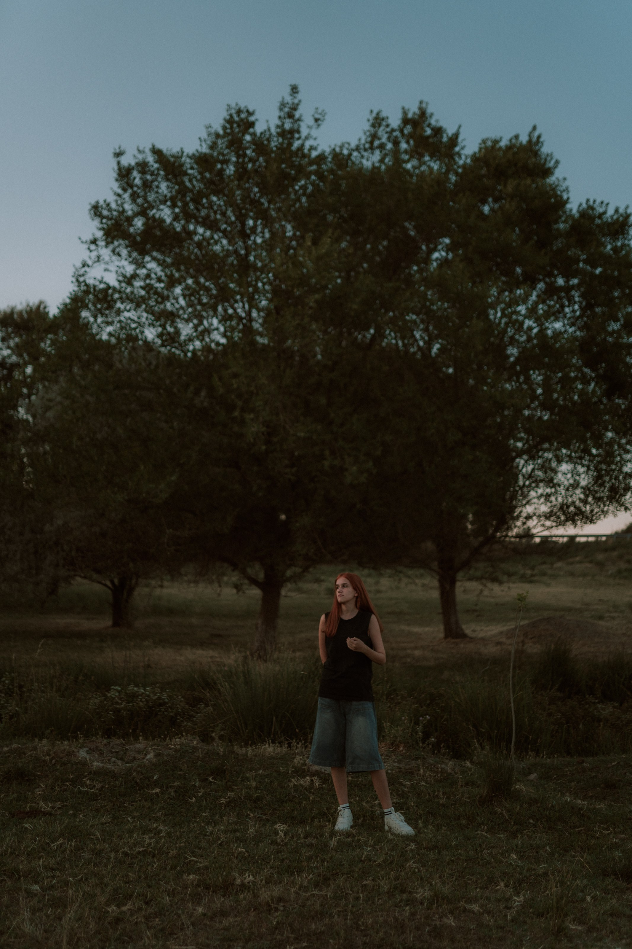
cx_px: 316
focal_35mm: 35
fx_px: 922
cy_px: 474
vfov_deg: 54.4
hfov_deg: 37.8
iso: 100
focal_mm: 35
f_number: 1.4
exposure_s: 1/1250
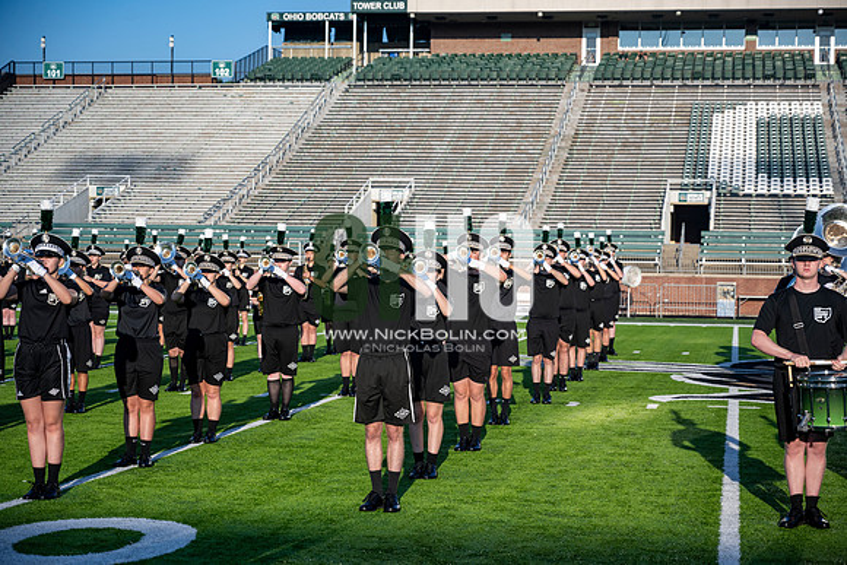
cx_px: 424
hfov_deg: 28.8
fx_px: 1647
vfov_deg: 19.5
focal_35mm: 70
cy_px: 282
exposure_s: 1/1250
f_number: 4
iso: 160
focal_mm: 70
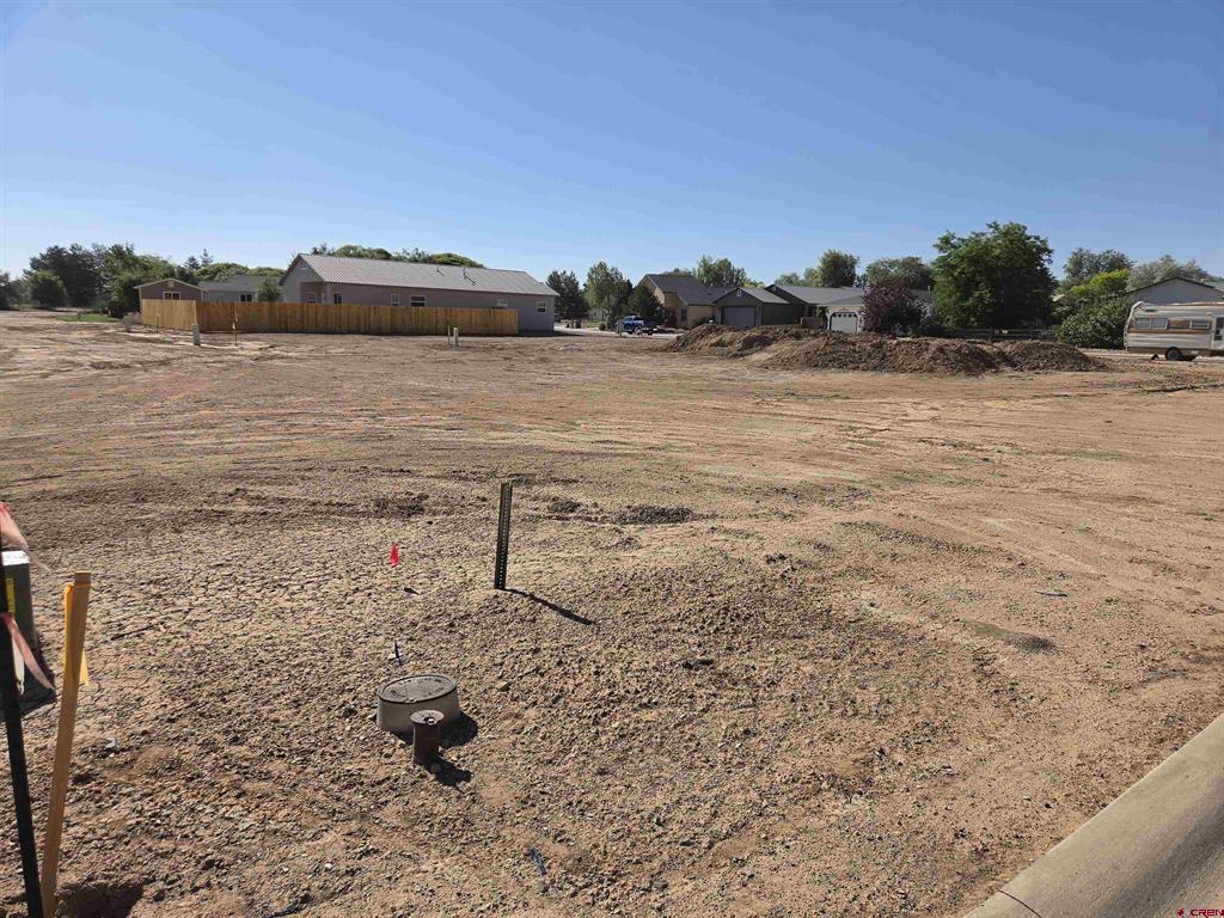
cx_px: 612
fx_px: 813
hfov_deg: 73.9
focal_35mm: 23
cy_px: 459
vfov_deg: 58.9
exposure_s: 1/6414
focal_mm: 5.4
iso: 80
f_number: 1.8
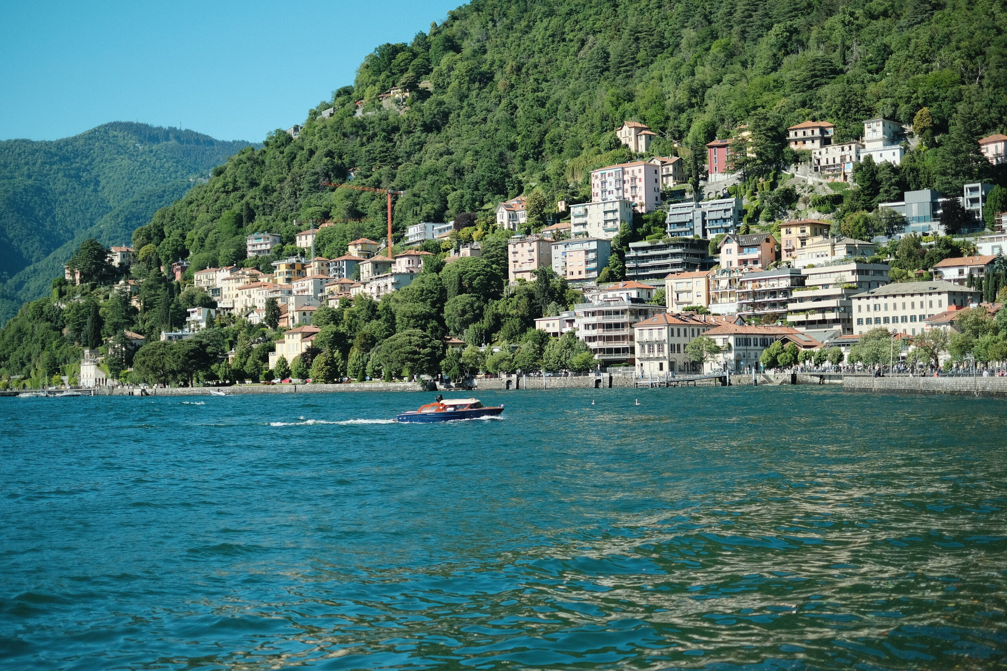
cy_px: 336
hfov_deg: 37.5
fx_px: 1483
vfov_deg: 25.5
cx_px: 504
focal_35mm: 53
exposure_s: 1/12000
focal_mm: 35
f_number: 1.4
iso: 400
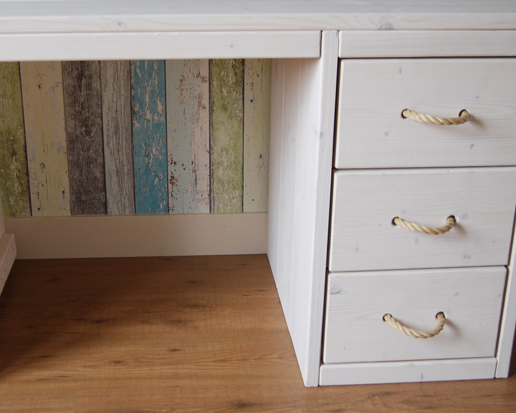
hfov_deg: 36.0
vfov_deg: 29.2
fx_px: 790
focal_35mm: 52
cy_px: 172
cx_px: 201
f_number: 3.8
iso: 200
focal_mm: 23
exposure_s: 1/30
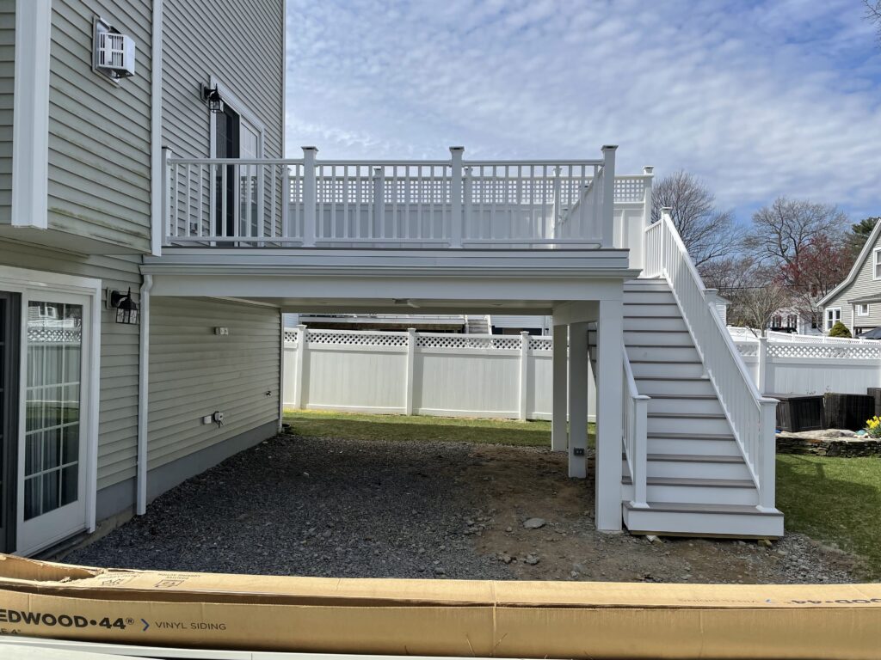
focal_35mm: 26
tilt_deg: +0.7
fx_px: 662
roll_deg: +0.2
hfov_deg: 67.3
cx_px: 440
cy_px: 330
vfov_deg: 53.1
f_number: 1.6
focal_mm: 4.2
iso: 32
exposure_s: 1/3861
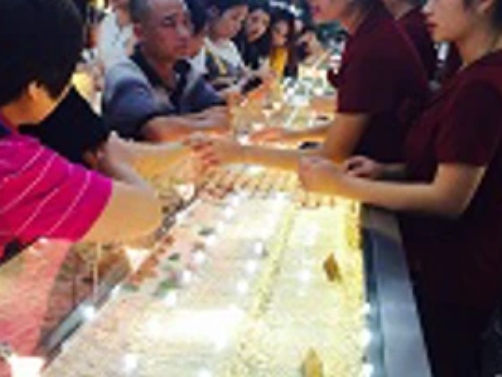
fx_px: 609
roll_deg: -4.2
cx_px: 196
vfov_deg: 34.2
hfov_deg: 44.5
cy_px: 142
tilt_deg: -10.9
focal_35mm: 42
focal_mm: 4.15
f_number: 2.2
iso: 50
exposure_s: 1/120
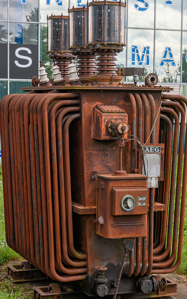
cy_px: 159
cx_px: 104
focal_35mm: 67
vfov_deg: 30.8
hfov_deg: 19.5
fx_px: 543
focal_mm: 35
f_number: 7.1
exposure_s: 1/250
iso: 200
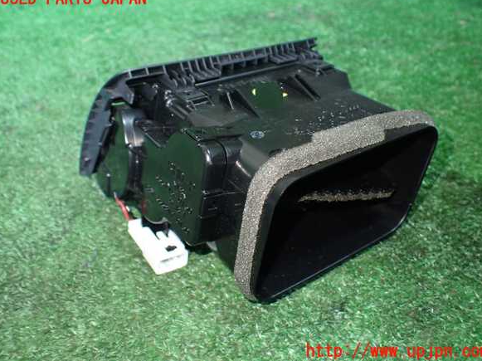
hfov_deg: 58.4
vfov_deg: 45.4
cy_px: 175
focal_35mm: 31
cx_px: 245
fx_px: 431
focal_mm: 5.4
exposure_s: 1/30
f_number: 2.3
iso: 800
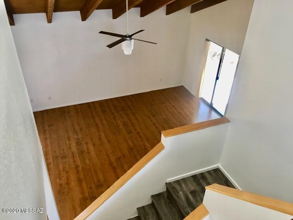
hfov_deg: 61.7
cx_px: 146
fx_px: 245
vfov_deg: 48.2
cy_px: 110
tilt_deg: -34.4
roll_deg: -1.8
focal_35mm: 29
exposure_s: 1/30
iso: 40
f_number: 2.2
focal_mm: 4.15
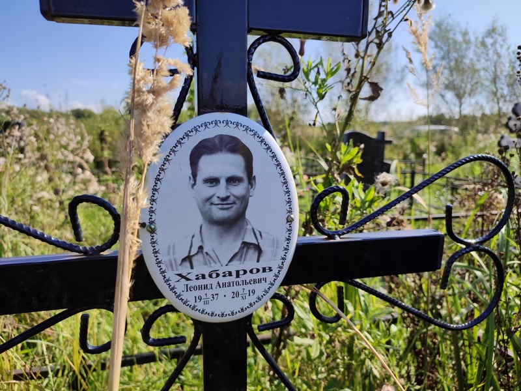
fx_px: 376
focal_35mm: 25
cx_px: 260
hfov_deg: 69.4
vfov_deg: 54.9
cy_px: 196
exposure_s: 1/651
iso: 50
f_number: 1.9
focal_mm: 6.04
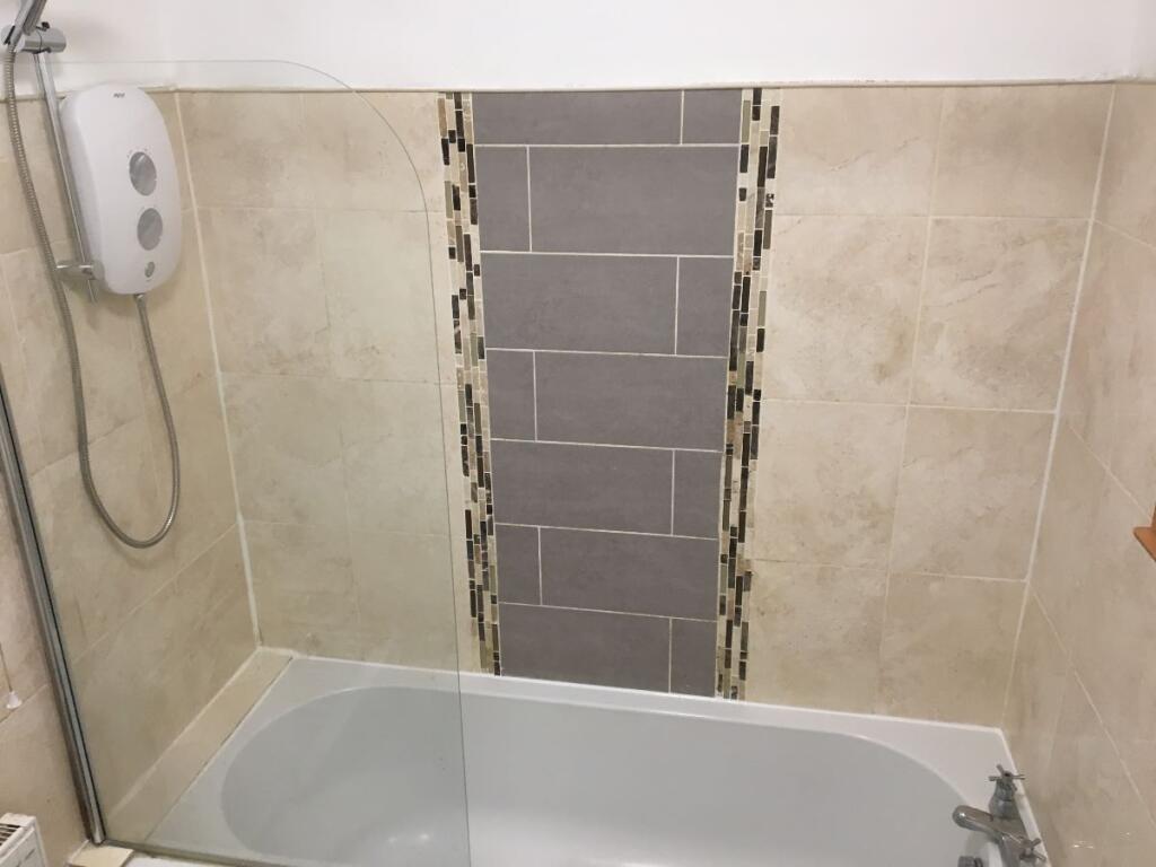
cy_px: 434
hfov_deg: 61.7
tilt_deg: -20.8
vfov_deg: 48.2
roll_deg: +0.6
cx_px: 578
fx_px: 968
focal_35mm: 29
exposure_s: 1/33
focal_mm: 4.15
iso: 100
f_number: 2.2
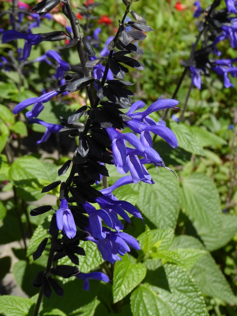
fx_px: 721
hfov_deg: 18.7
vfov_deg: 24.7
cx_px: 118
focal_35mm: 79
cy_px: 158
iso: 80
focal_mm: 14.1
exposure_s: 1/250
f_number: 4.7
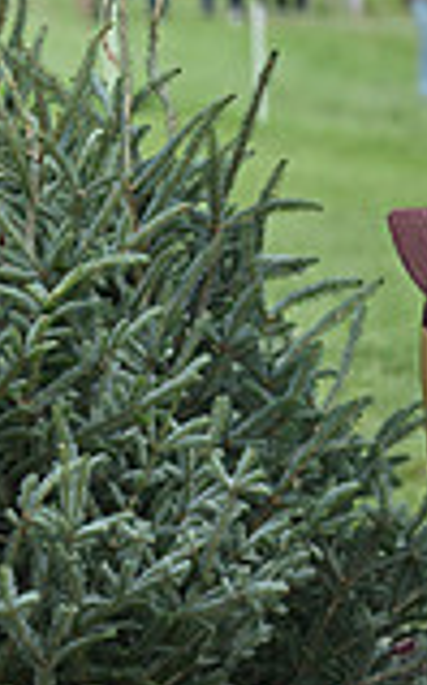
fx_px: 18782
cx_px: -807
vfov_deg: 2.1
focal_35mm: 1006
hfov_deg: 1.3
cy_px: 67
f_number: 5
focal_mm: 270
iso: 720
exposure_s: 1/1600
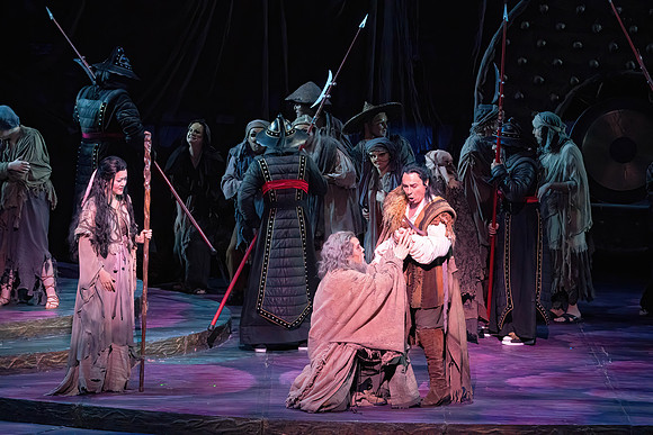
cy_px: 218
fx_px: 3628
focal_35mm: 200
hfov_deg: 10.3
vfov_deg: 6.9
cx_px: 326
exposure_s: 1/320
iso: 20000
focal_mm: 200
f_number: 9
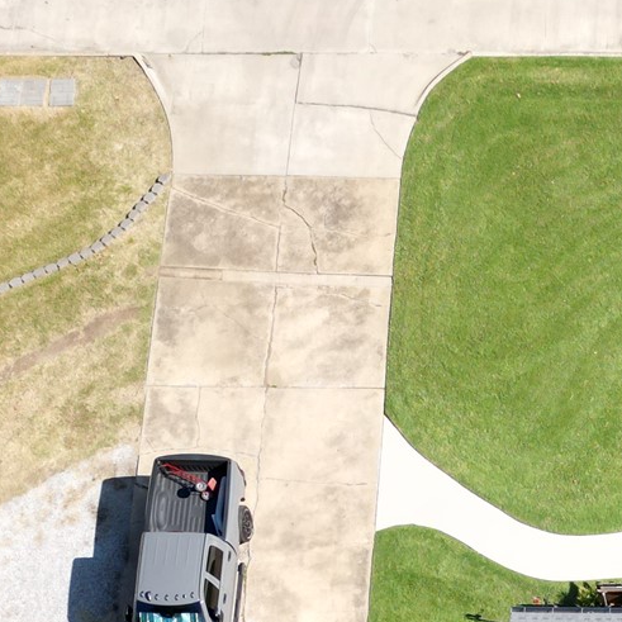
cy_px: 894
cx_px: 803
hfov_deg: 19.3
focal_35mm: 83
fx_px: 1687
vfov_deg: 18.8
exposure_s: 1/1500
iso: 110
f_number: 1.7
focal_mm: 6.72
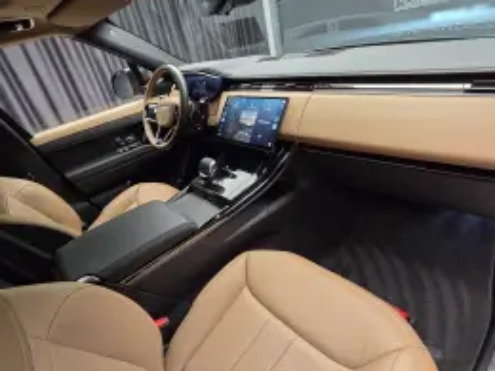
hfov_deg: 87.3
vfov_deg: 71.5
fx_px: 257
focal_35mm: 18
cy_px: 173
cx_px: 217
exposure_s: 1/50
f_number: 2.2
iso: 250
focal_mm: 2.2
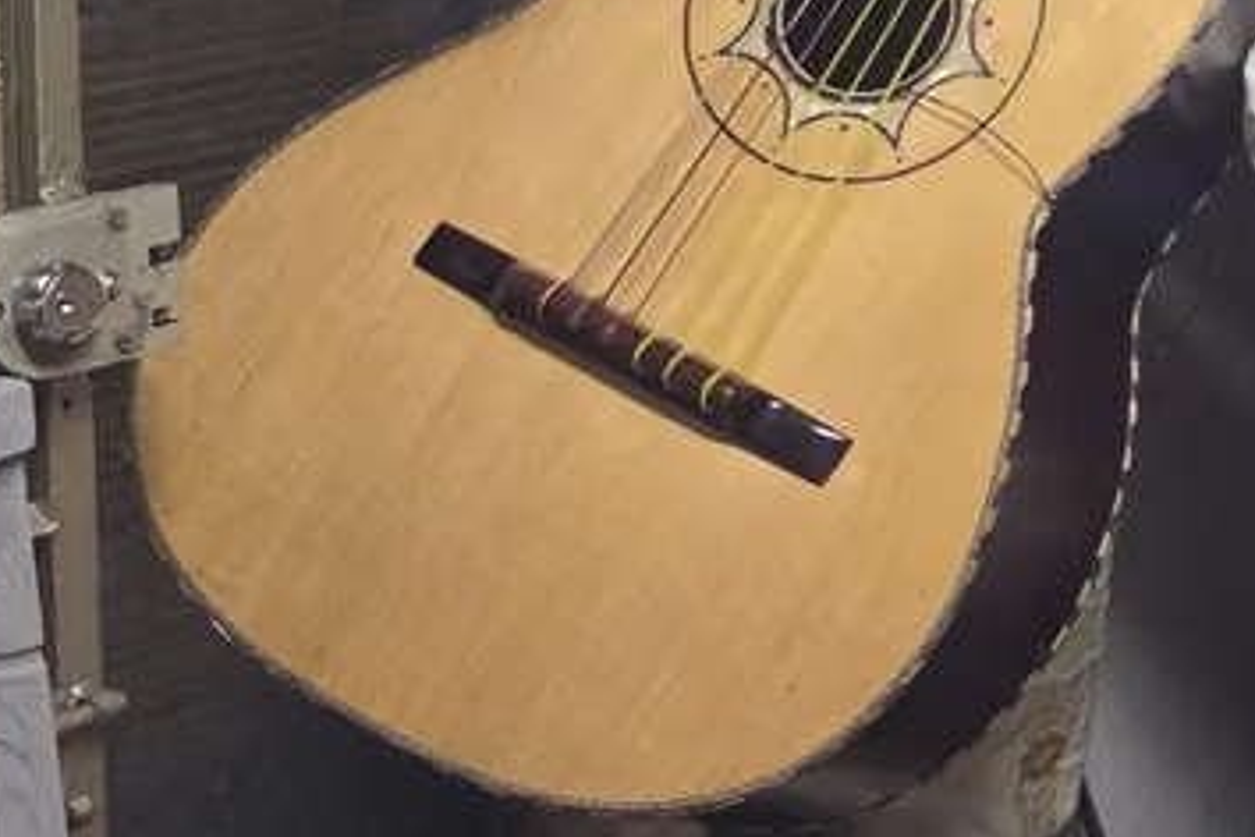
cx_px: 2333
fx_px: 3765
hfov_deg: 15.8
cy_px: -177
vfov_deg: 12.4
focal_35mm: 108
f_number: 1.7
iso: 1250
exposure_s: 1/120
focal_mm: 6.3
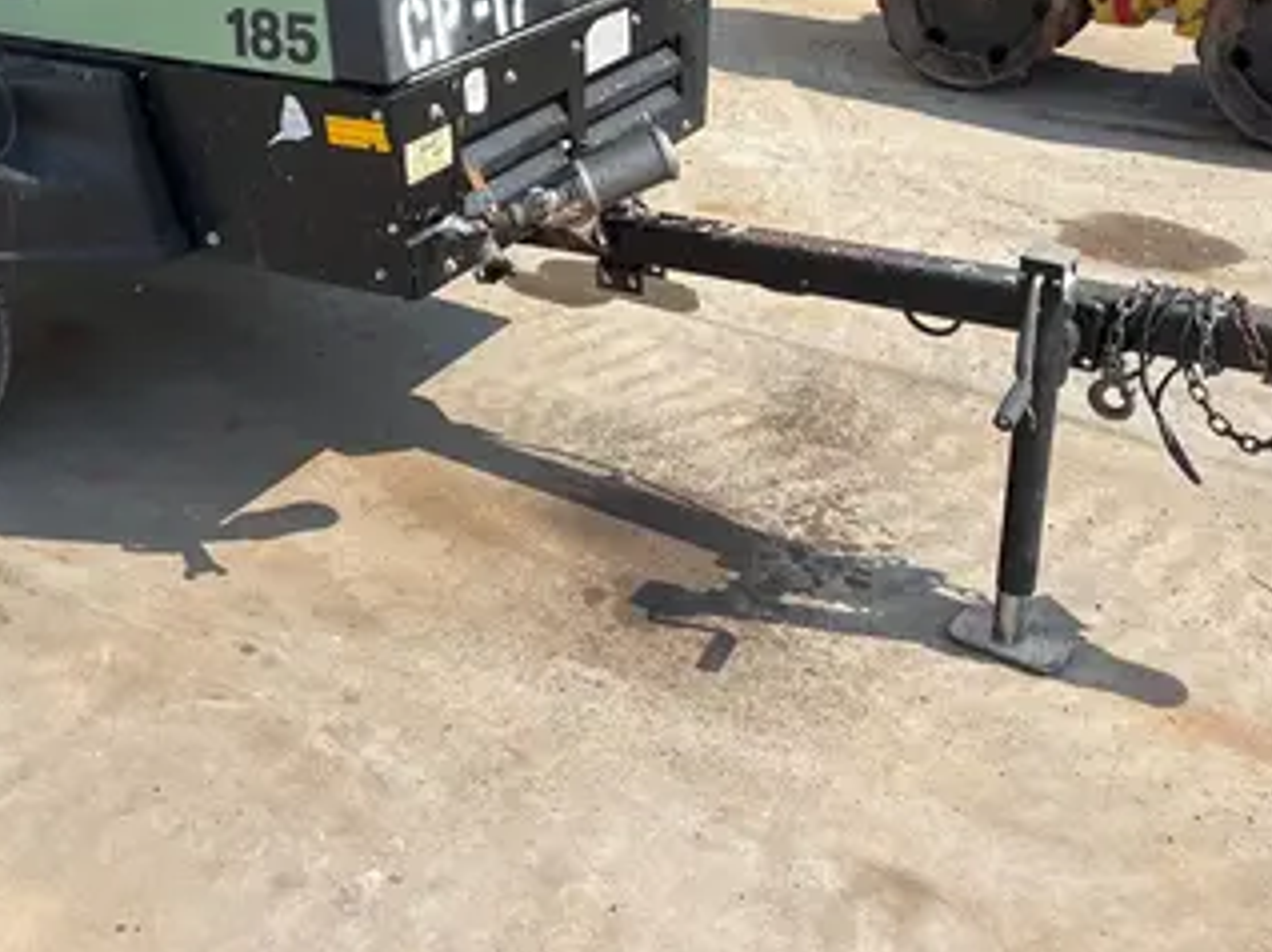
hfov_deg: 42.1
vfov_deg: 31.1
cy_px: 146
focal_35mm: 45
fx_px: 1652
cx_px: 580
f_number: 1.6
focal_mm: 5.96
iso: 50
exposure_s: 1/3205
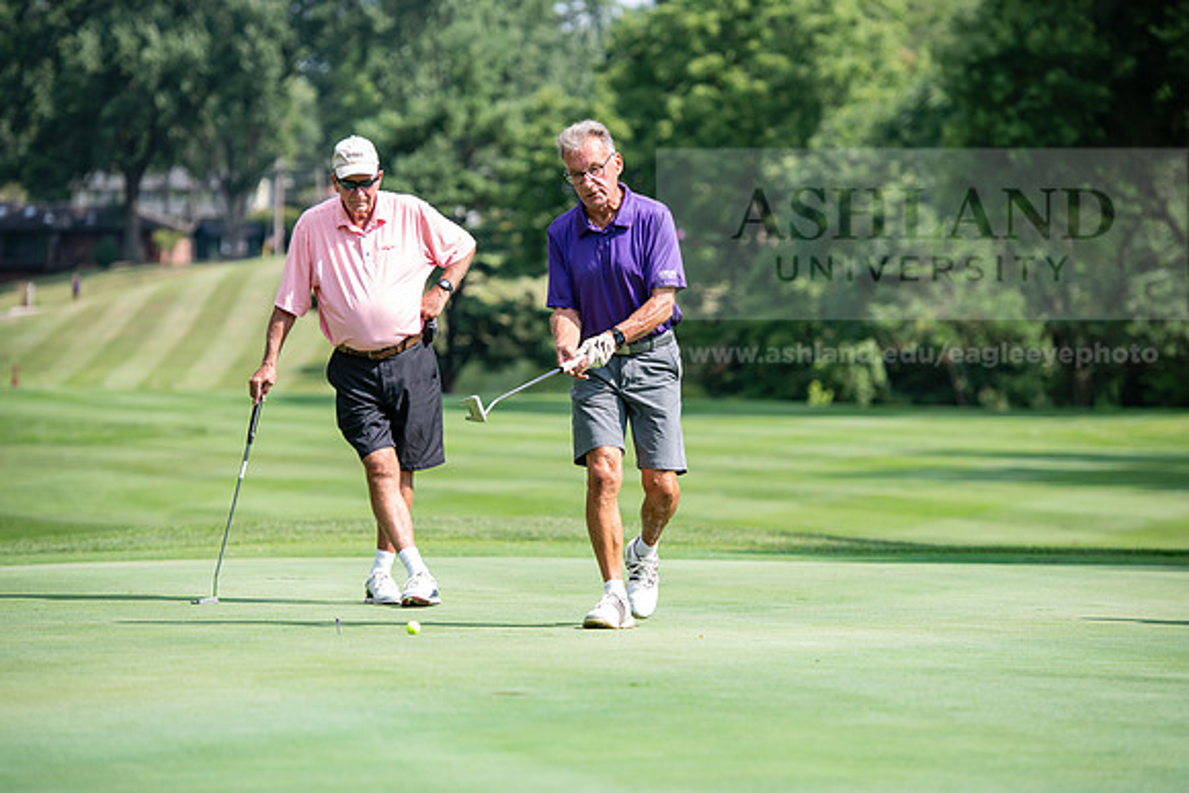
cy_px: 396
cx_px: 594
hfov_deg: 13.2
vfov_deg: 8.9
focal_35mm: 155
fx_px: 5120
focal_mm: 155
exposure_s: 1/1000
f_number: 4
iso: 250
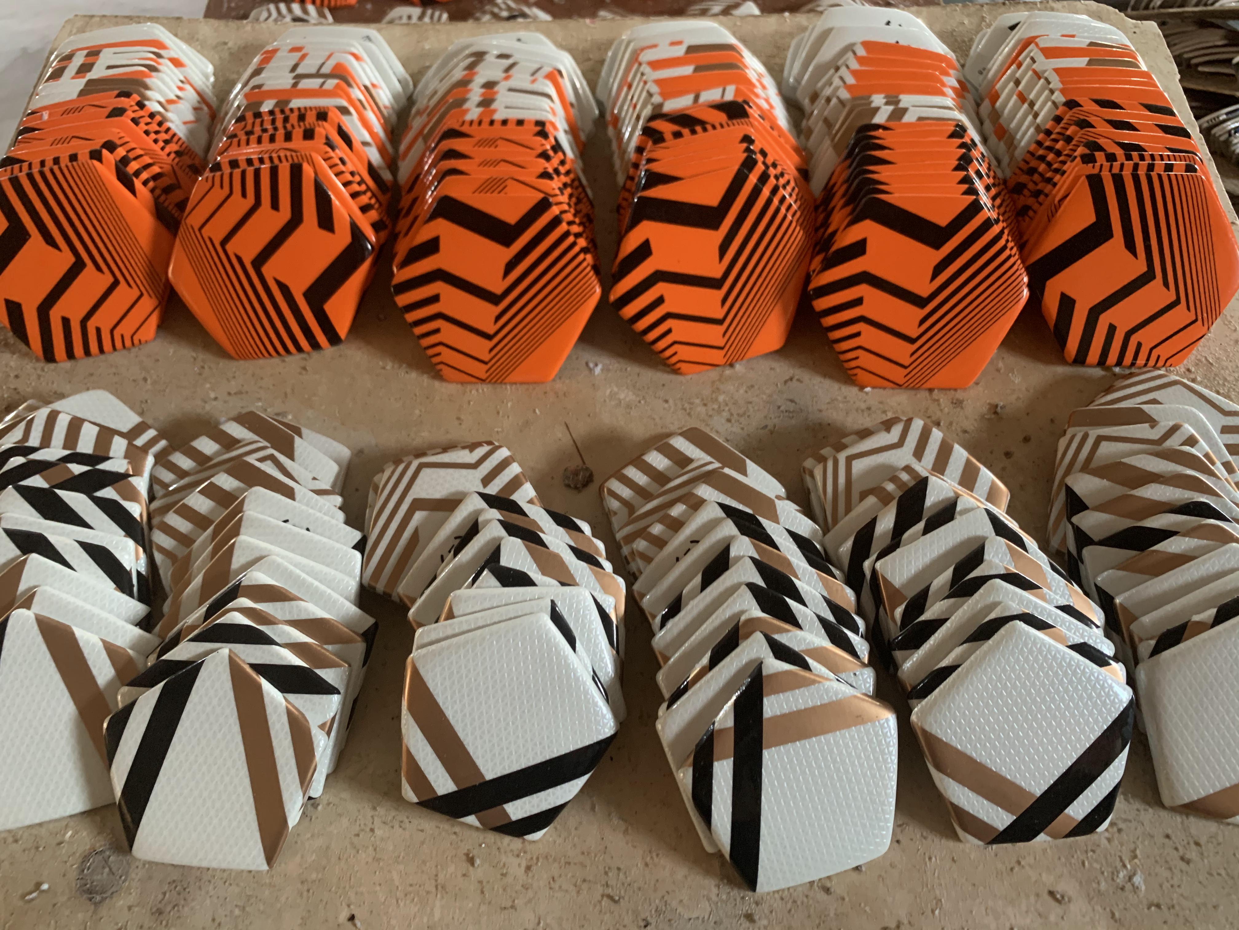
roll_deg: +0.1
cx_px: 620
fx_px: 931
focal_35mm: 26
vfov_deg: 53.1
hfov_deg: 67.3
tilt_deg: -39.8
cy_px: 465
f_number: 1.8
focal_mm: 4.25
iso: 400
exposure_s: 1/48
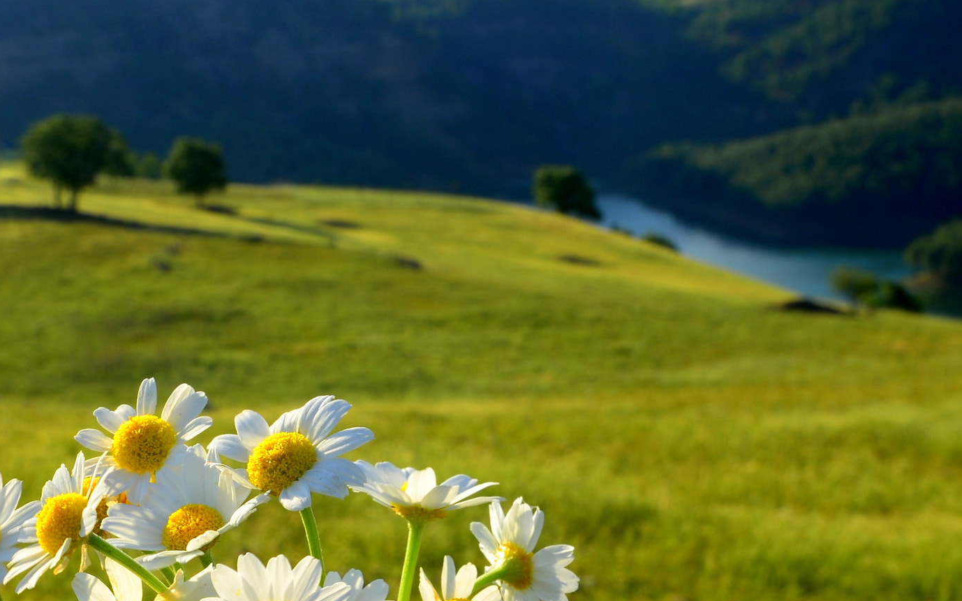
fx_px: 1783
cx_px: 410
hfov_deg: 30.2
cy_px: 467
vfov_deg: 19.0
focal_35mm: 68
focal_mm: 30
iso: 100
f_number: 16
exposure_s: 1/50
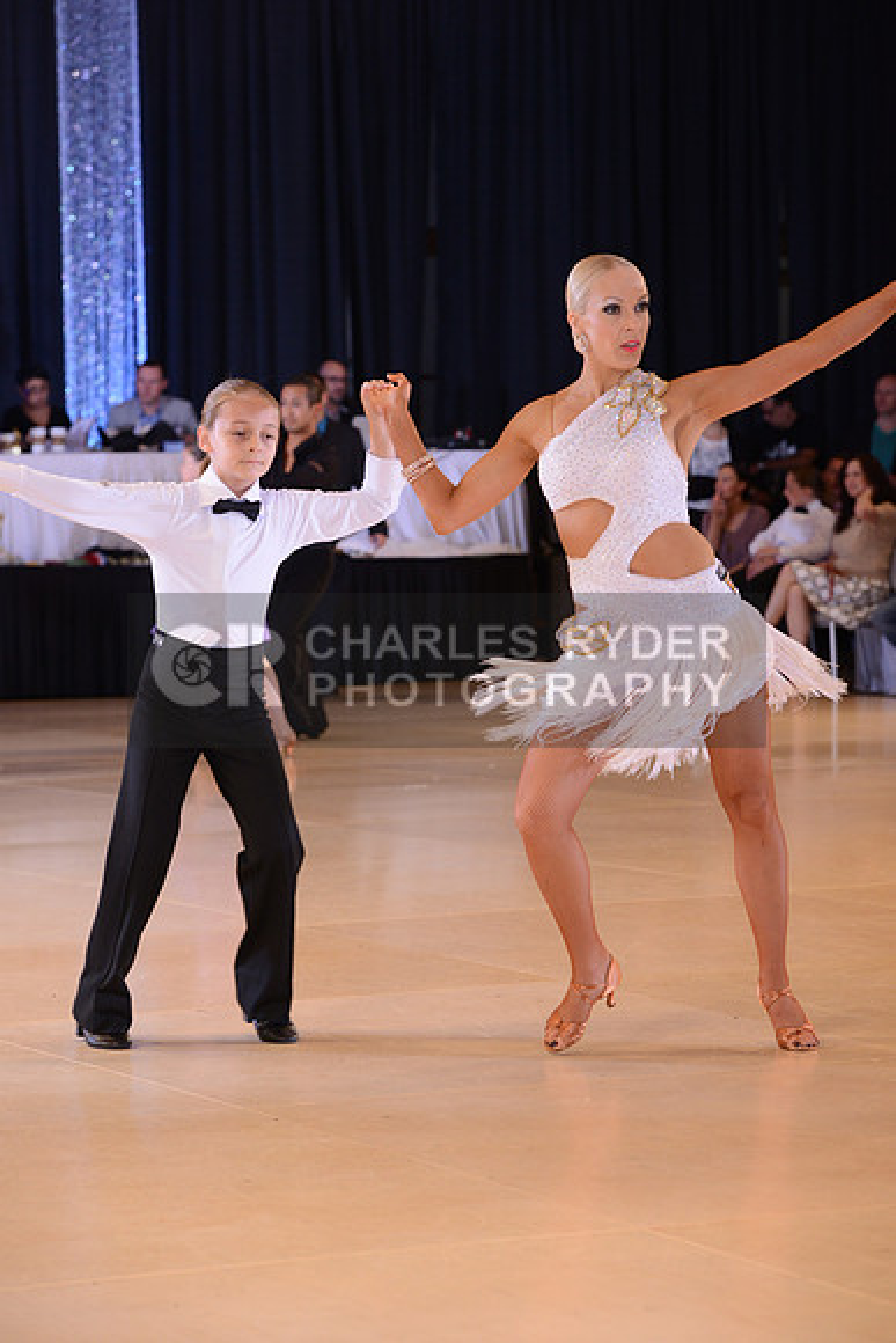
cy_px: 672
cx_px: 448
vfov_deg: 16.8
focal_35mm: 122
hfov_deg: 11.2
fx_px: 4552
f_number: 5.6
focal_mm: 122
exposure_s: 1/250
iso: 1250
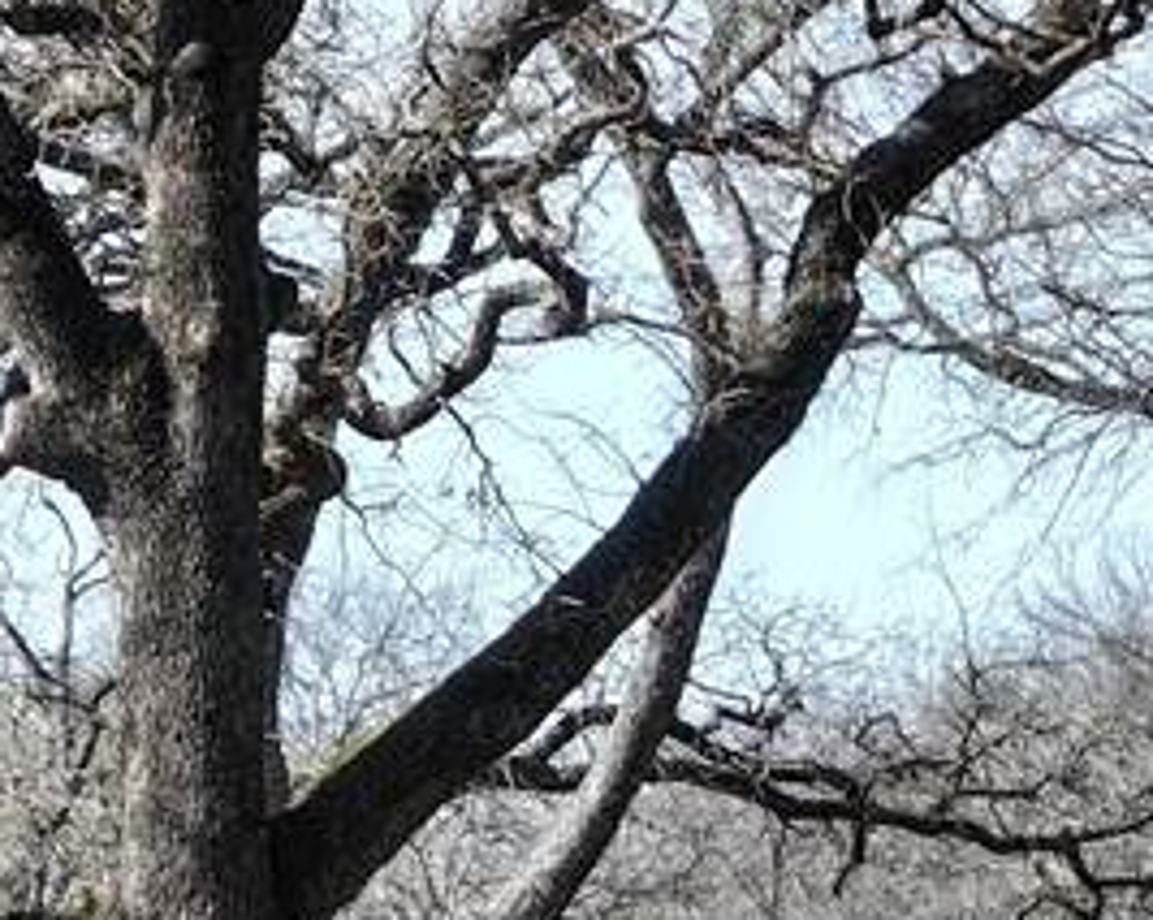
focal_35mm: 622
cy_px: 1494
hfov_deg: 3.1
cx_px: 1503
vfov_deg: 2.5
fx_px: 21202
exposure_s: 1/15
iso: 100
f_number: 3.4
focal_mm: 30.71
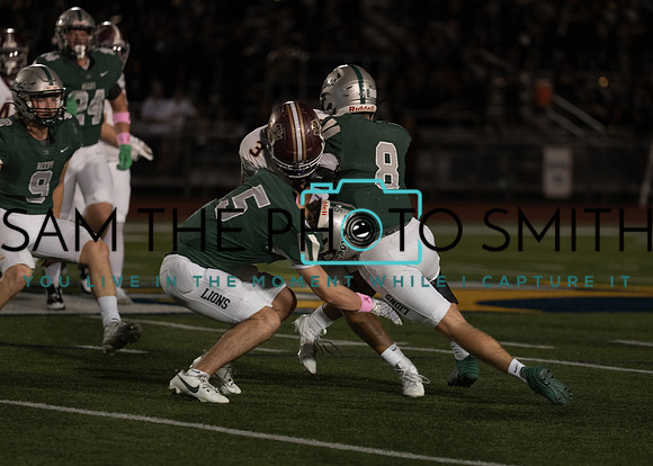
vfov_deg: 6.0
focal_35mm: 238
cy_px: 237
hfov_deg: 8.5
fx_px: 4415
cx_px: 400
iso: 1000
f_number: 2.8
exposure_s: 1/1000
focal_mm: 185
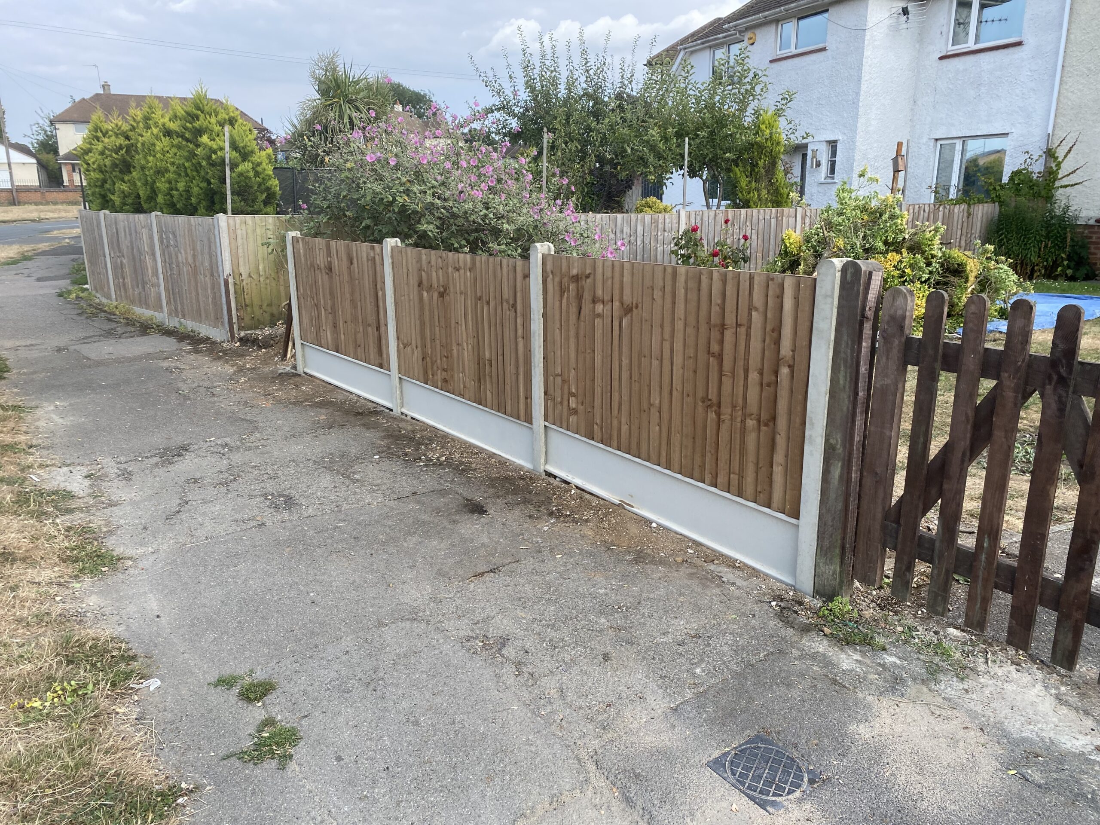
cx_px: 550
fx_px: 826
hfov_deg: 67.3
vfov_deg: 53.1
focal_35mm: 26
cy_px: 412
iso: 32
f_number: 1.8
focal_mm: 4.25
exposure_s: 1/1053
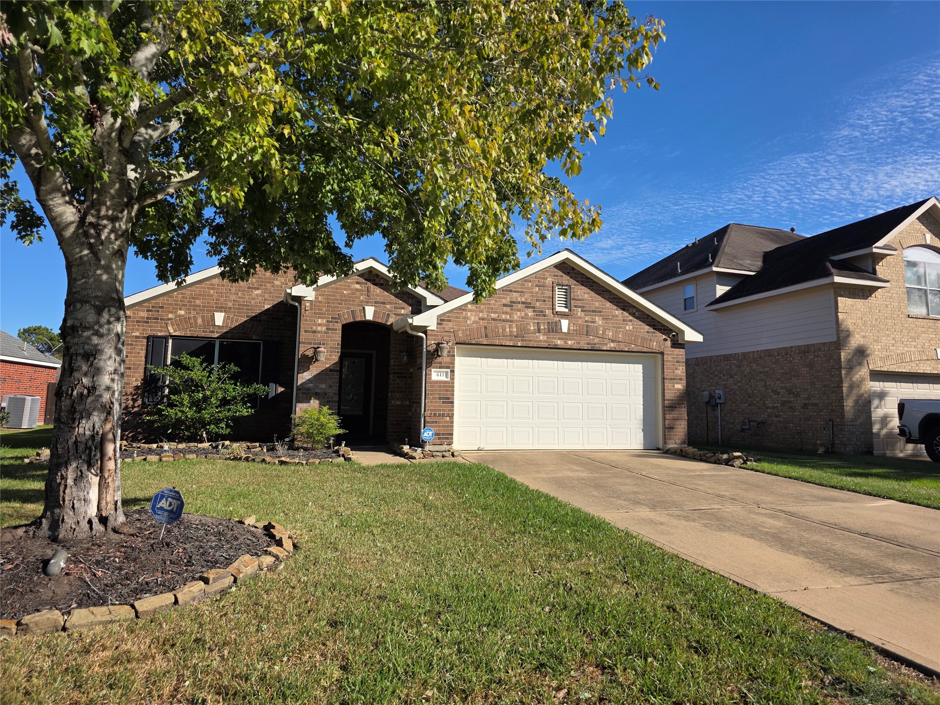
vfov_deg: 58.9
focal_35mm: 23
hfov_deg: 73.9
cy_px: 352
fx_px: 625
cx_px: 470
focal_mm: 6.3
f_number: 1.7
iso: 80
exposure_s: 1/5608
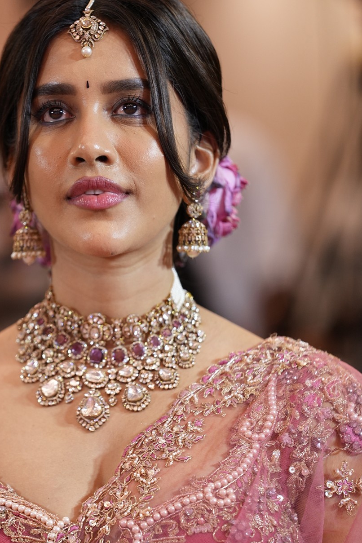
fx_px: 4253
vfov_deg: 7.3
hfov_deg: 4.9
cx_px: 108
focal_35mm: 282
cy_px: 318
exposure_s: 1/60
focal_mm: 200
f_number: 2.8
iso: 640
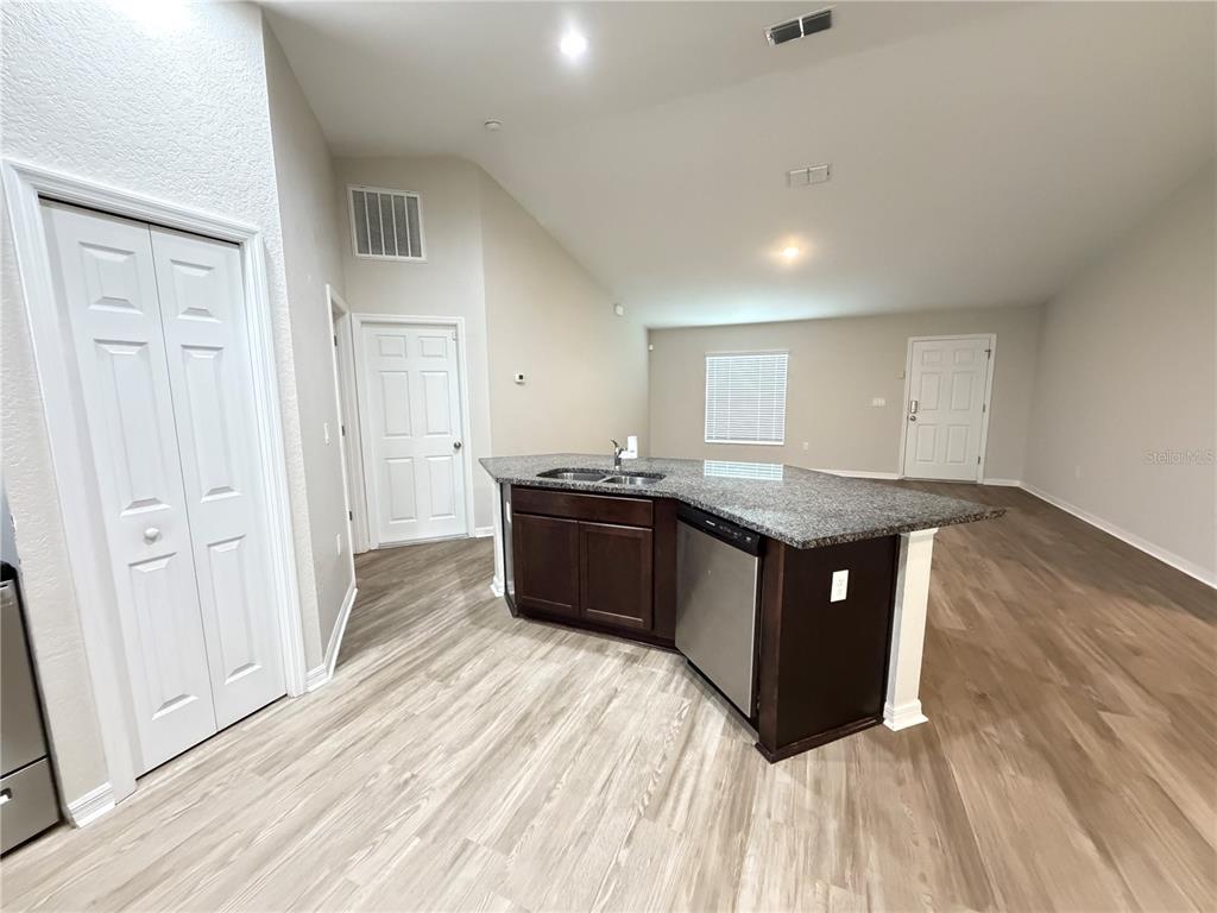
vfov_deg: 85.7
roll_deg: +0.8
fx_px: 492
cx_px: 608
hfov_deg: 102.1
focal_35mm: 14
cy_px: 456
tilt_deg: -7.6
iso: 1250
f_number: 2.2
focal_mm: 2.22
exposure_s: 1/60
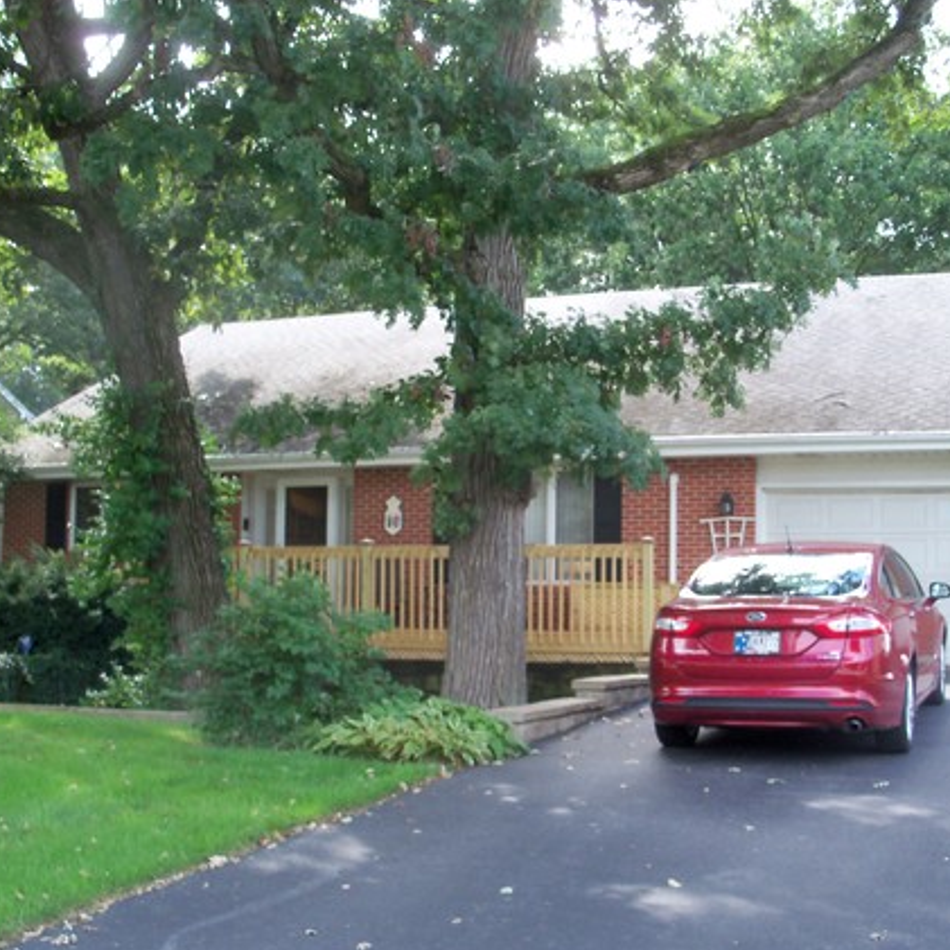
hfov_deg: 36.0
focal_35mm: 47
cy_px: 526
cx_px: 512
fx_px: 1459
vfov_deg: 36.0
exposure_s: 1/80
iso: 80
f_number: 3
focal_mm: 6.3
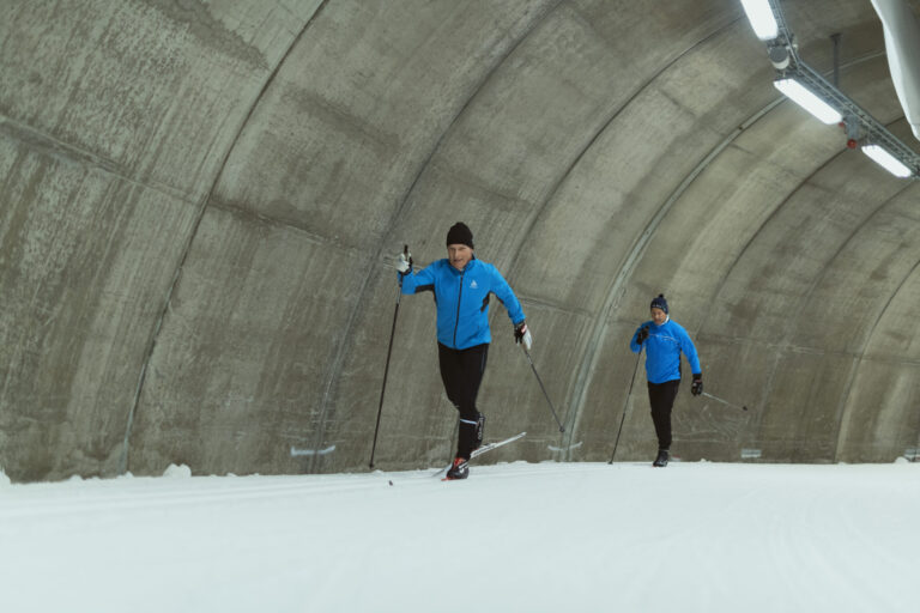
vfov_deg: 27.0
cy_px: 306
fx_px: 1278
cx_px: 460
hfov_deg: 39.6
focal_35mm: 50
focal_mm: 50
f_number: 2
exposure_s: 1/250
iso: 1000
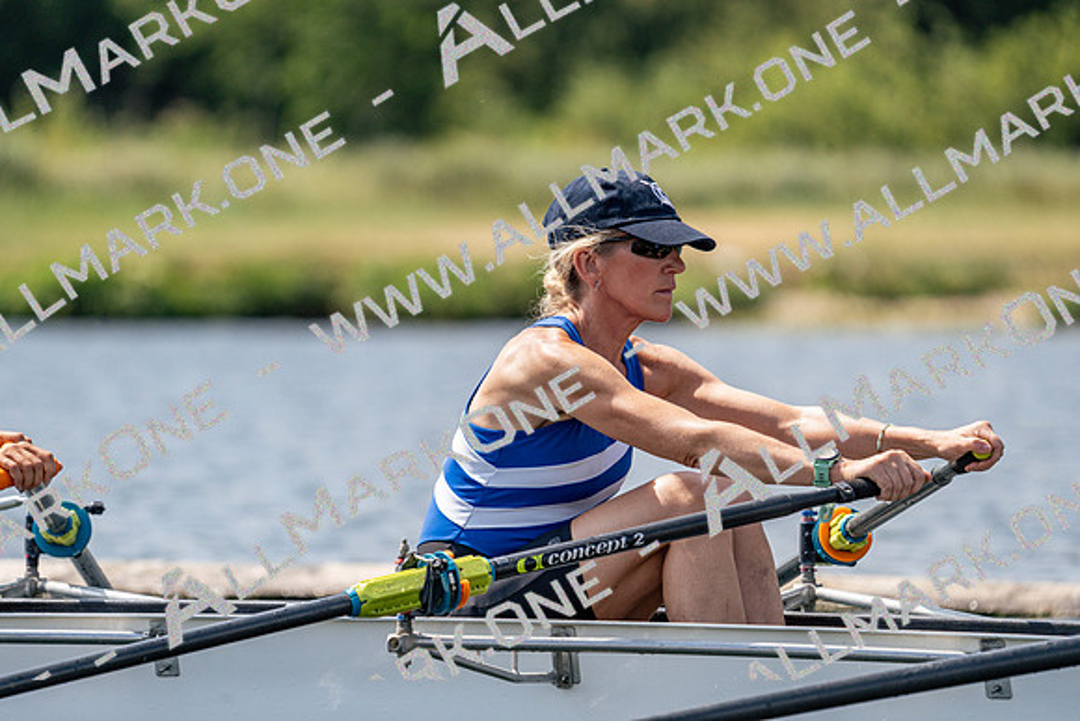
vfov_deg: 3.2
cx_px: 540
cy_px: 360
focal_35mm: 433
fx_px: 12992
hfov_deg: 4.8
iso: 250
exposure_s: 1/1600
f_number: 6.3
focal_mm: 433
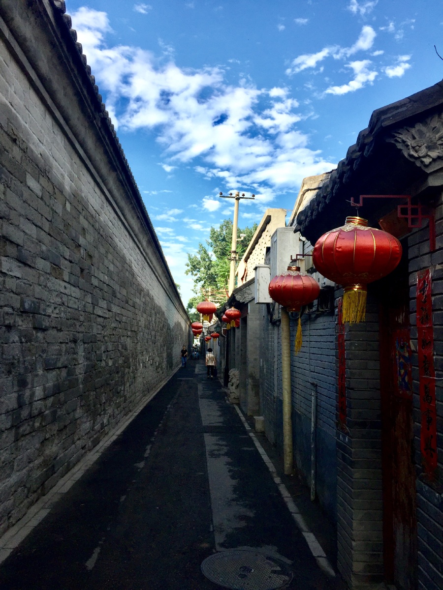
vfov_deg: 61.7
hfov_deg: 48.2
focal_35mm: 29
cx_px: 222
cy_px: 295
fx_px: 495
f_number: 2.2
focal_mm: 4.15
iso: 32
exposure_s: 1/1099
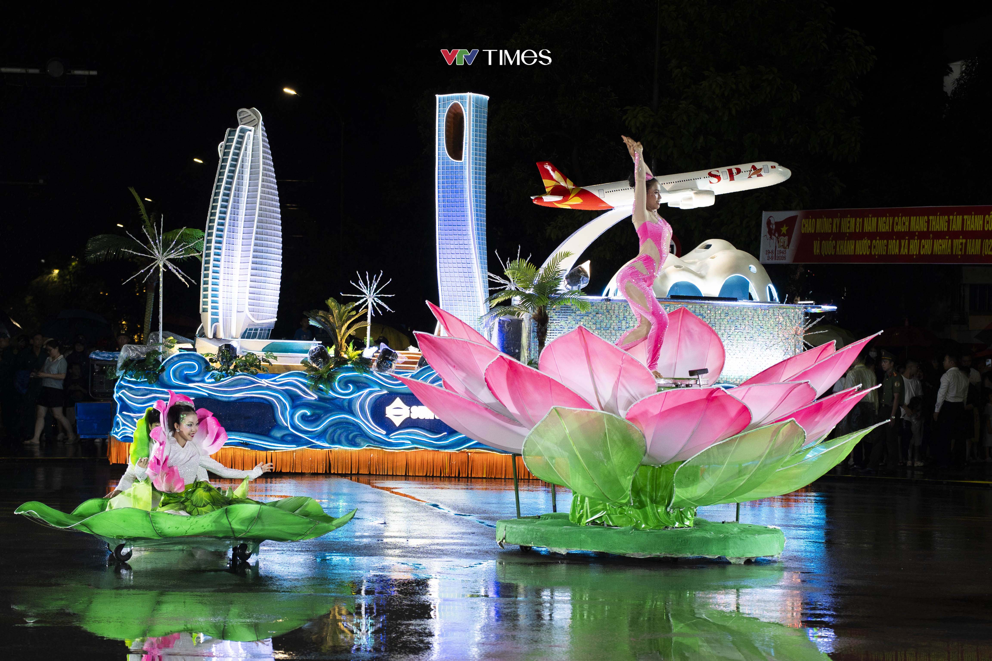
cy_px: 330
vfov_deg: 14.7
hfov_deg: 21.9
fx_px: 2562
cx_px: 496
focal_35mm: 93
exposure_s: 1/200
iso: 640
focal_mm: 62
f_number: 3.5
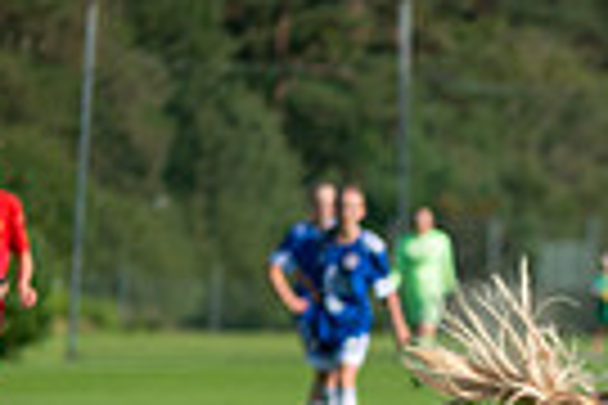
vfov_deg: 2.9
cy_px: 572
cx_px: 1063
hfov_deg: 4.3
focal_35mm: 480
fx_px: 8106
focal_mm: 112
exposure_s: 1/3200
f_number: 3.2
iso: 100
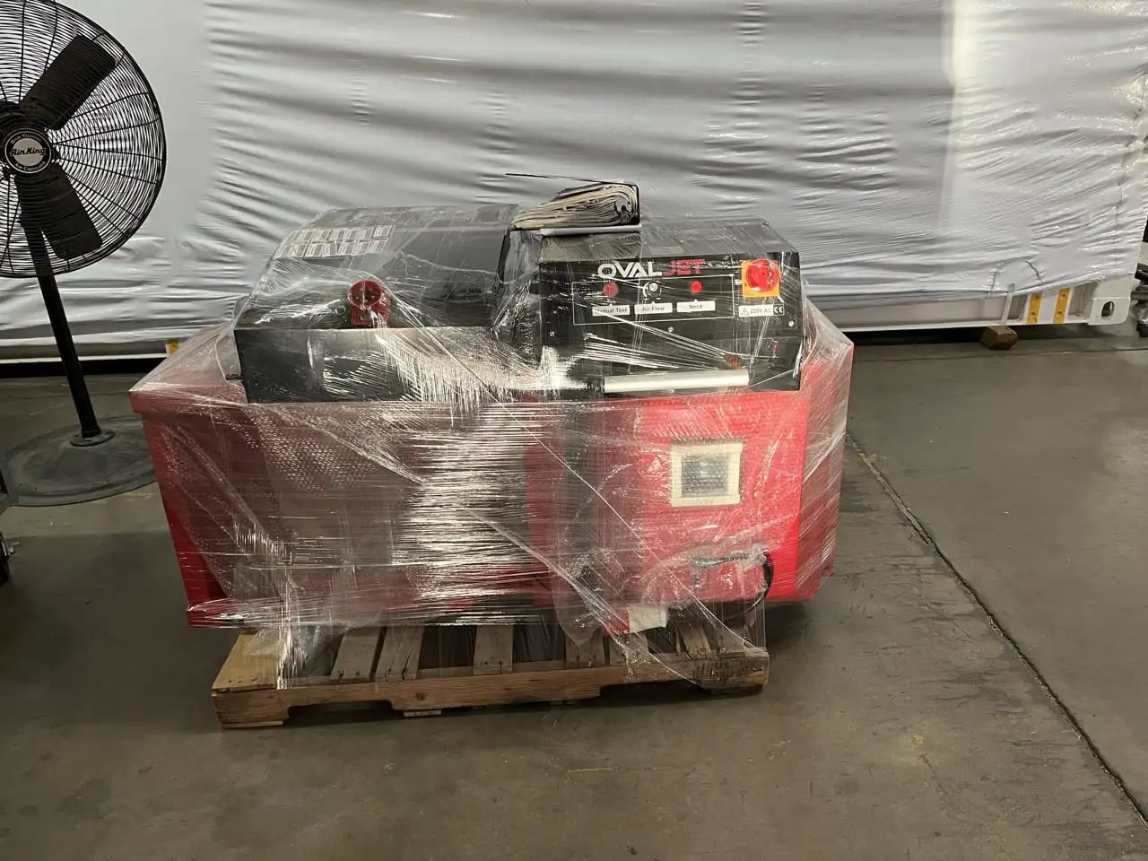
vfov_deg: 53.1
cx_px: 574
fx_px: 862
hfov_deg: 67.3
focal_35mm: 26
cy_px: 430
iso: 200
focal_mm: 5.1
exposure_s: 1/60
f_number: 1.6
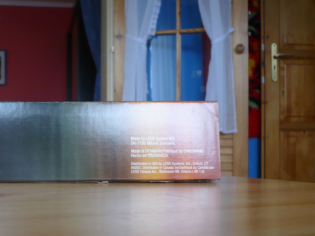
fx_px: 464
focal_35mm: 51
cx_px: 90
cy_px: 152
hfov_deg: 36.8
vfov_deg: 28.4
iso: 100
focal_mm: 5.8
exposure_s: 1/25
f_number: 2.8
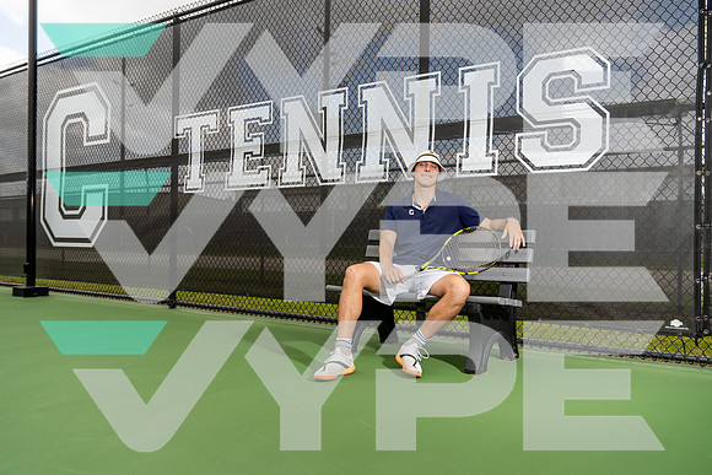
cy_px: 238
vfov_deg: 43.6
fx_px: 593
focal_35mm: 30
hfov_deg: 61.9
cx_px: 356
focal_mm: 30
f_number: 5.6
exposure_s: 1/250
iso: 100
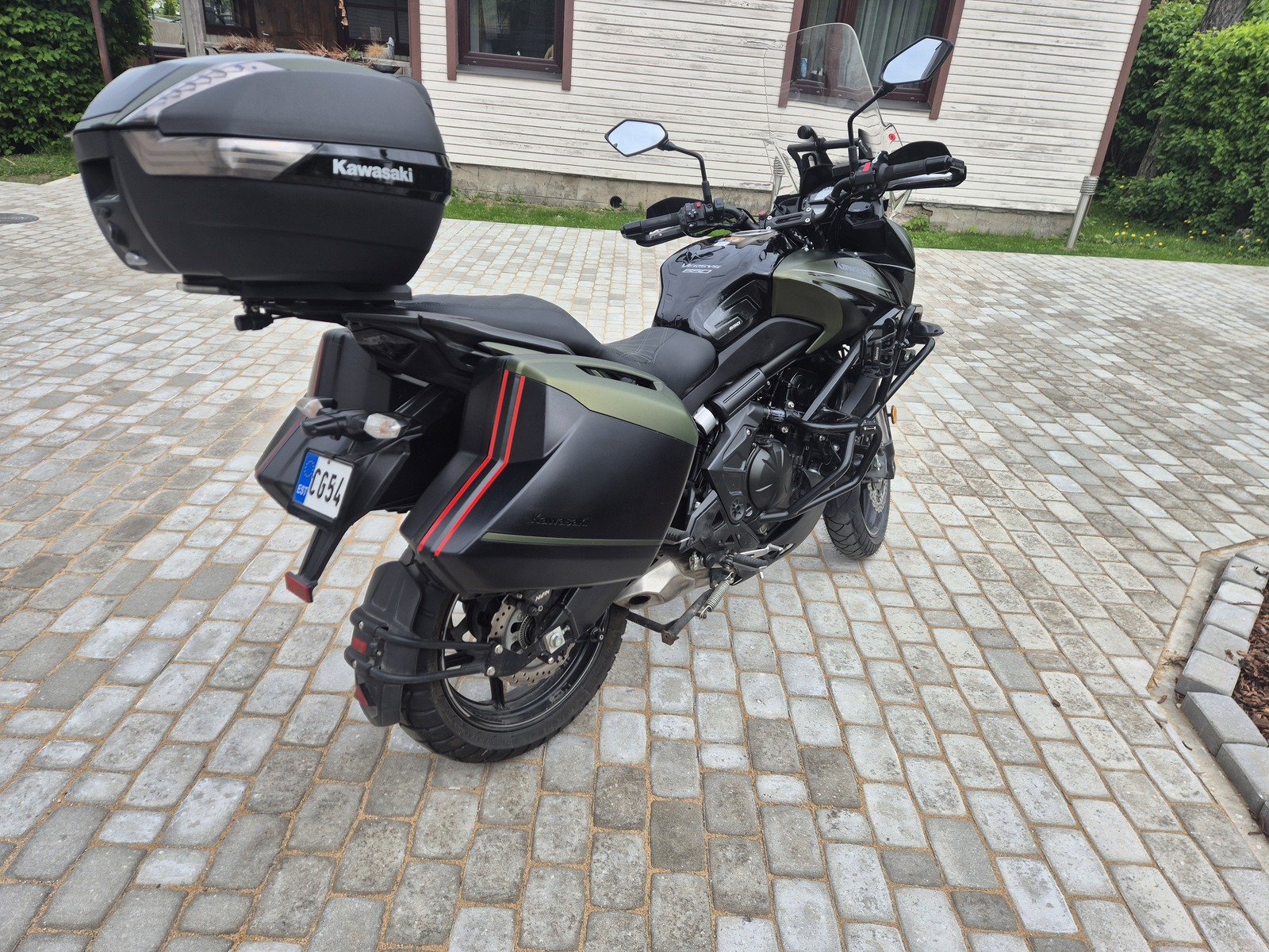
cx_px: 634
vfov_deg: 58.9
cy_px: 476
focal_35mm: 23
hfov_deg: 73.9
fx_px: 843
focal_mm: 5.4
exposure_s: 1/1014
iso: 25
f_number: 1.8
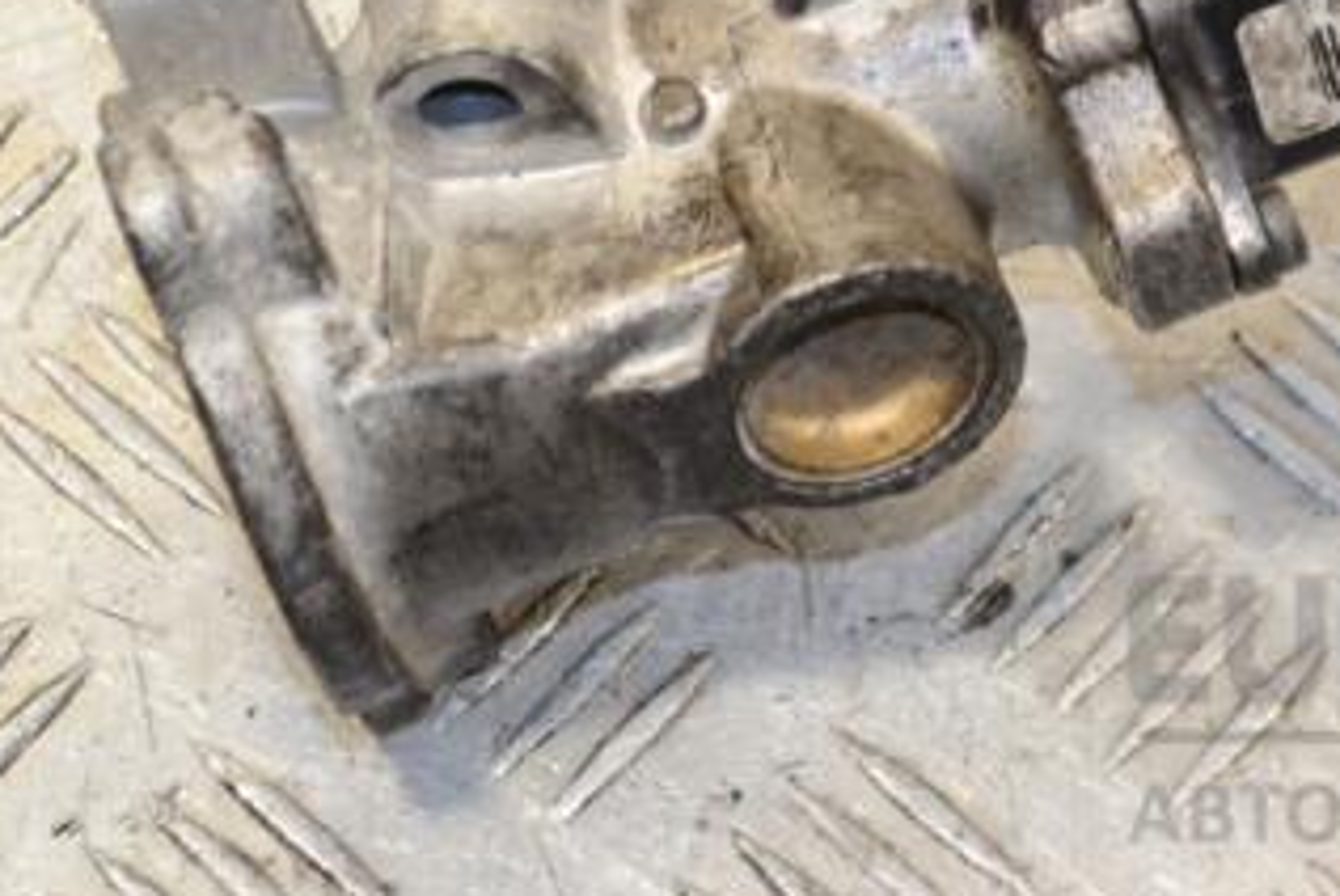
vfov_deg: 8.8
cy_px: 76
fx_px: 5810
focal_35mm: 156
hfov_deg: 13.1
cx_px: 1048
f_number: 5.6
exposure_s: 1/60
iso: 450
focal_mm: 55
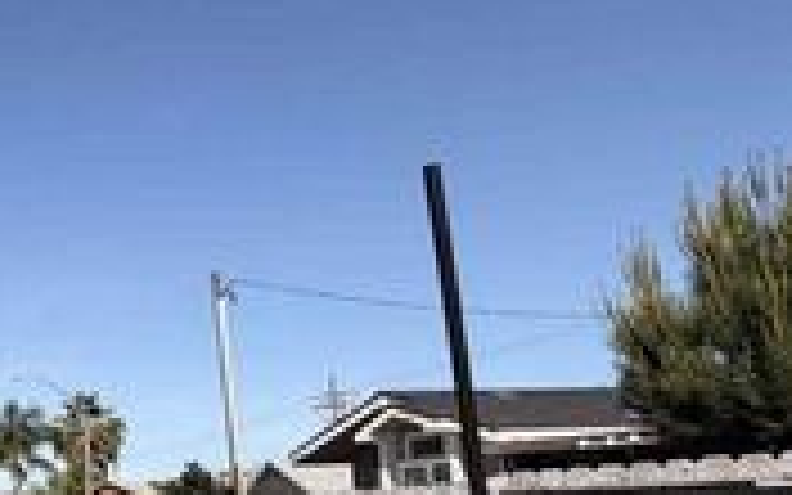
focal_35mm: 54
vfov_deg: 23.5
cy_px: 418
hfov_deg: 27.4
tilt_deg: +6.5
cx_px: -364
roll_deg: +0.7
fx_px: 1166
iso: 20
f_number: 2.2
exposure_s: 1/942
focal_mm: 2.22
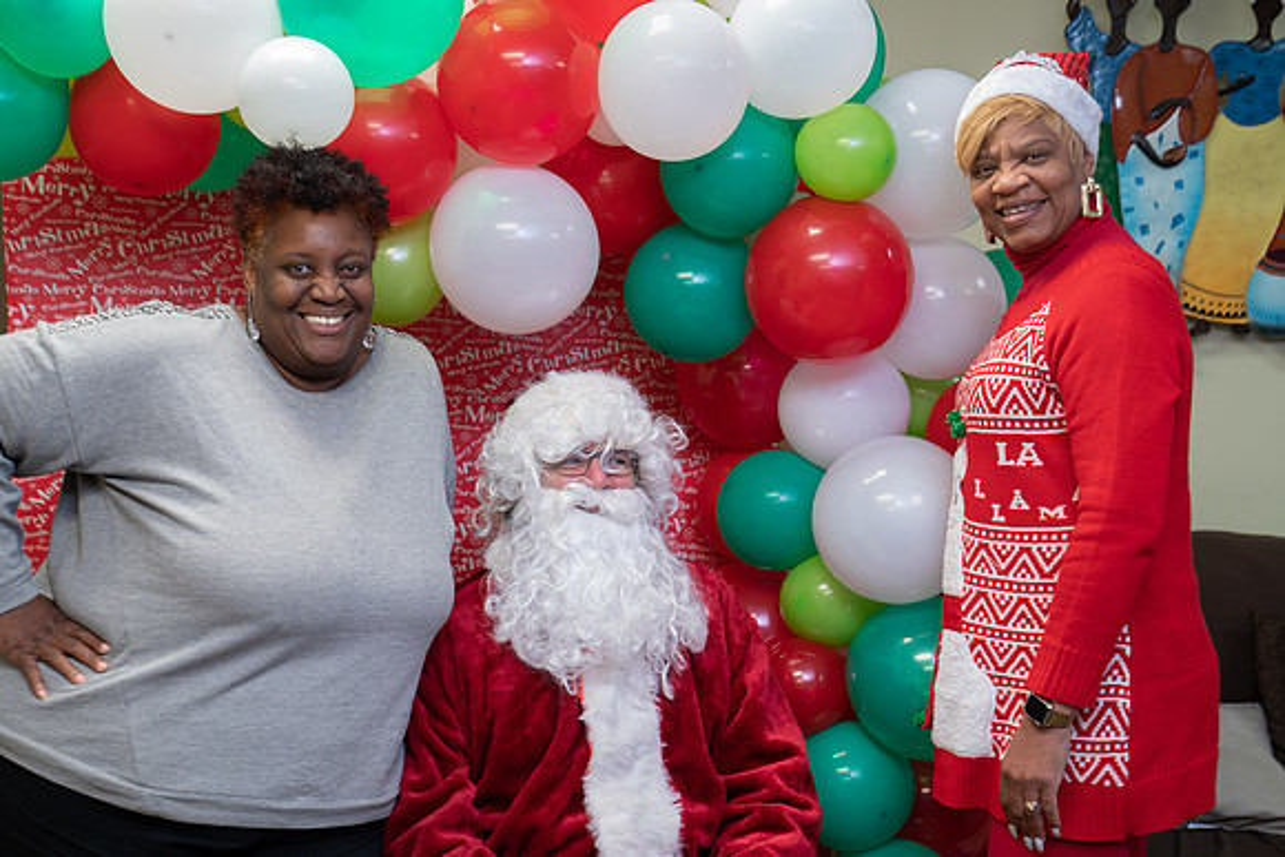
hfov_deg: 35.6
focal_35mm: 56
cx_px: 642
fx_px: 1999
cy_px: 428
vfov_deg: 24.2
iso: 640
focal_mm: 56
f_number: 4.5
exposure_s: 1/30
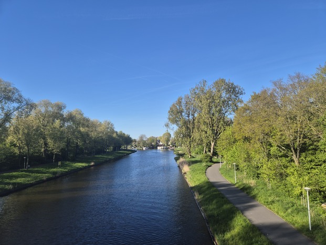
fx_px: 217
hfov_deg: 73.9
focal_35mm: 23
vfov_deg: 58.9
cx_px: 163
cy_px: 122
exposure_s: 1/1220
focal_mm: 5.4
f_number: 1.8
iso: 25
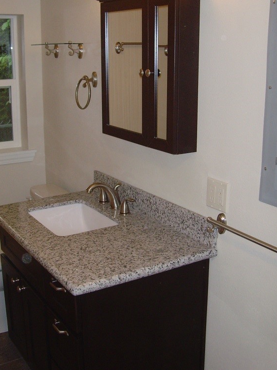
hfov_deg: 30.3
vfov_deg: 39.6
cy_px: 169
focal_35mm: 48
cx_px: 137
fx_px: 512
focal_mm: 6.6
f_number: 3.5
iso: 200
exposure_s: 1/45
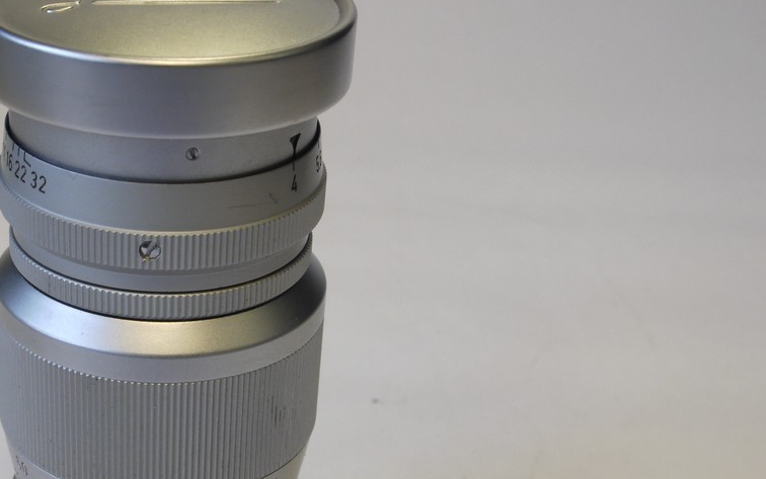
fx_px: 1545
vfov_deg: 17.6
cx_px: 204
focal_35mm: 74
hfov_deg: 27.5
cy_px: 332
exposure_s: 1/25
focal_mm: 22
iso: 400
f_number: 10
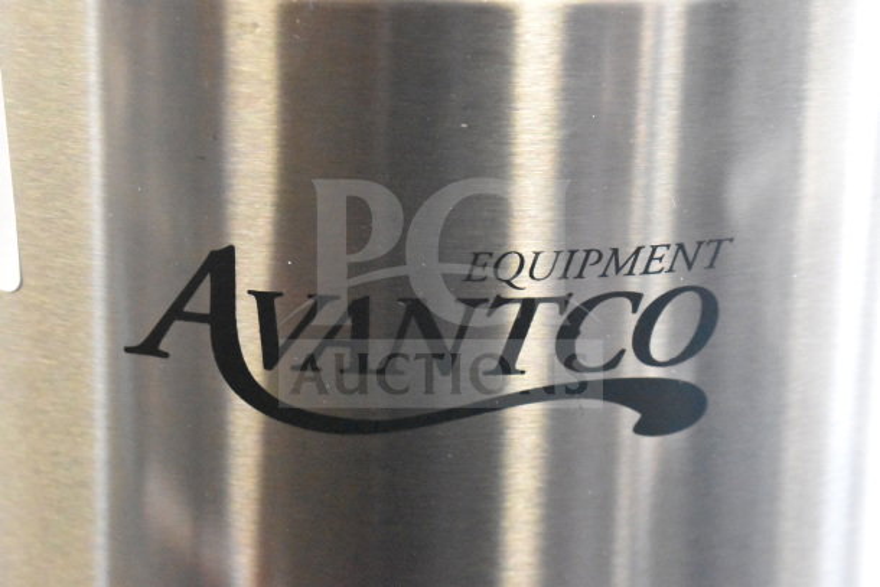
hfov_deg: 24.6
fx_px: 2017
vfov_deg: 16.6
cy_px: 294
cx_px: 440
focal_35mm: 82
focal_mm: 55
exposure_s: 1/100
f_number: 5.6
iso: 18000
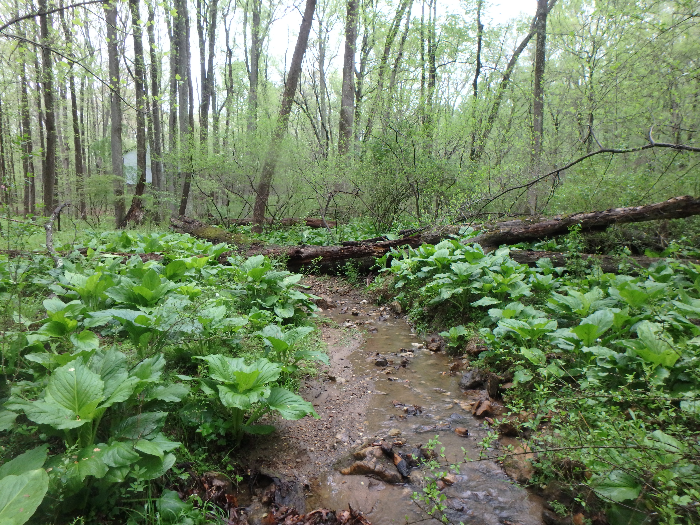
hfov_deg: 79.0
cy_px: 262
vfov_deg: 63.4
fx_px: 425
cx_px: 350
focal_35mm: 21
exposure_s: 1/30
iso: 250
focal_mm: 3.7
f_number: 3.5
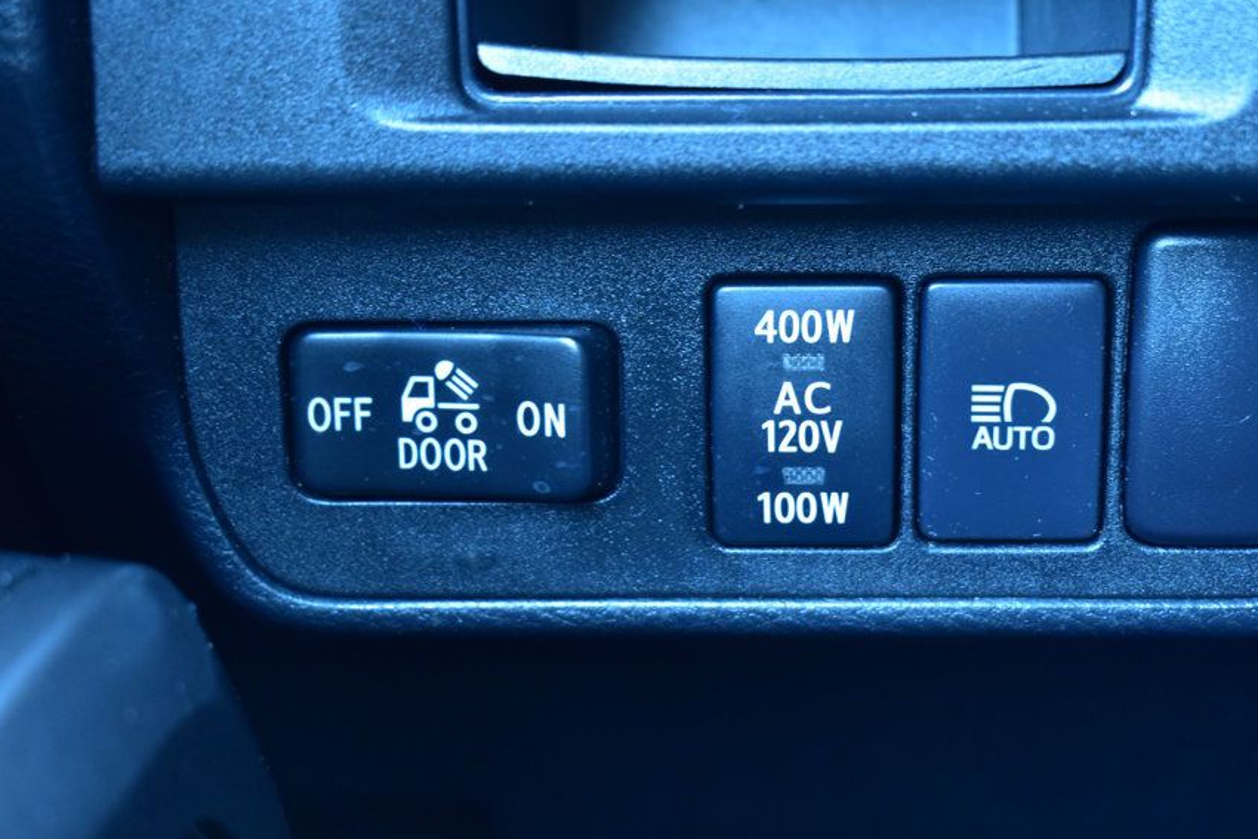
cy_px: 494
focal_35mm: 65
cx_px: 747
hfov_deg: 30.9
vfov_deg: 20.9
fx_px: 2272
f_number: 4.8
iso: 1600
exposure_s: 1/6
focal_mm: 36
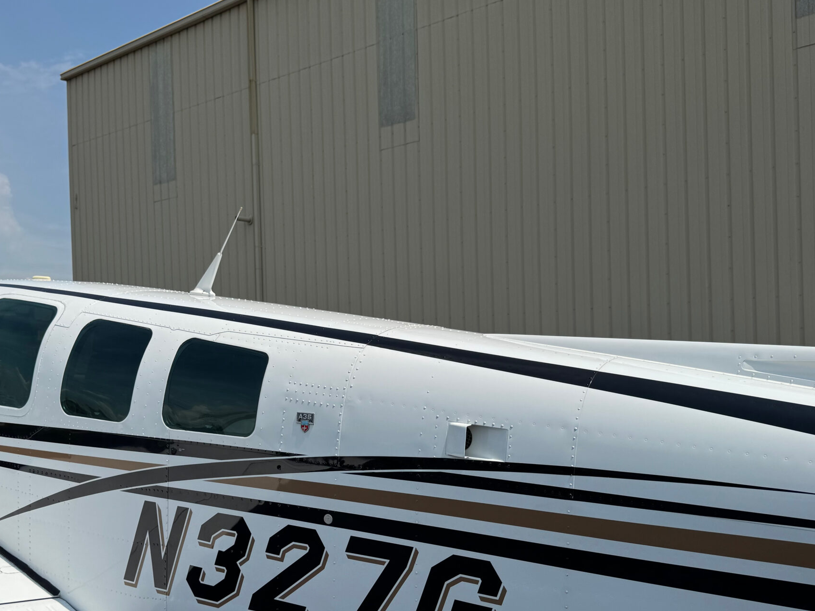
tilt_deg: +0.6
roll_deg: +1.6
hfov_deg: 51.1
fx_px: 848
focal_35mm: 36
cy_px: 358
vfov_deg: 39.5
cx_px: 330
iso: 80
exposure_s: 1/9009
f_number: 1.78
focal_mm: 6.76
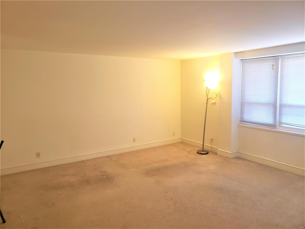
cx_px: 152
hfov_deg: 67.3
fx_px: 229
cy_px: 114
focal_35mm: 26
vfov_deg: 53.1
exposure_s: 1/40
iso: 250
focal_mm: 4.3
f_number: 2.4
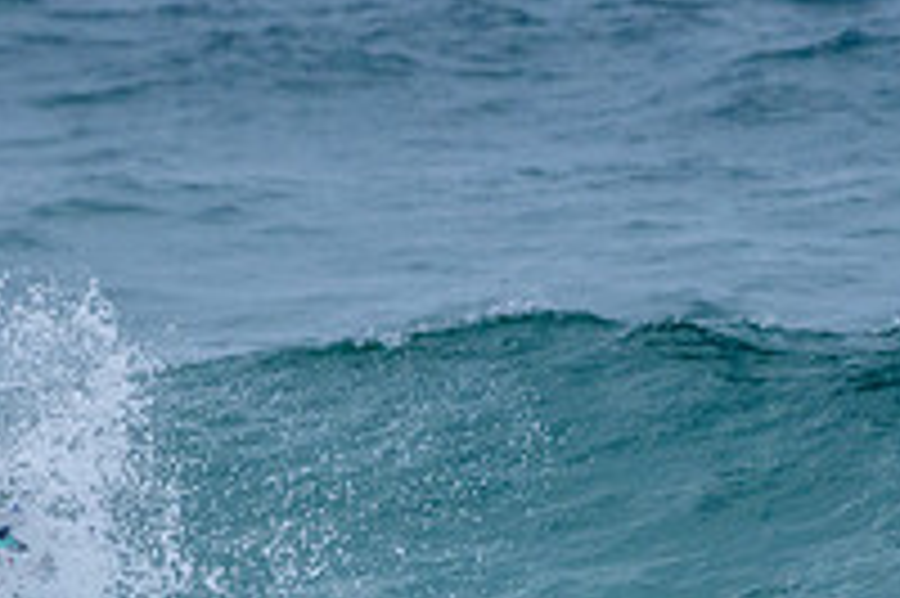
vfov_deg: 0.8
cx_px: -221
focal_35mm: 1778
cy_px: 667
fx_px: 44412
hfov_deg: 1.2
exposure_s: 1/2000
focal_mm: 500
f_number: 5.6
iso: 2000
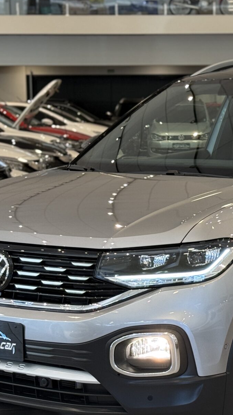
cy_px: 243
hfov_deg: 10.8
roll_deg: +0.5
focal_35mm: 111
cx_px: 239
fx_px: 1220
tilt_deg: -6.2
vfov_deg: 19.3
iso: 125
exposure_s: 1/60
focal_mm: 6.76
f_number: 1.78
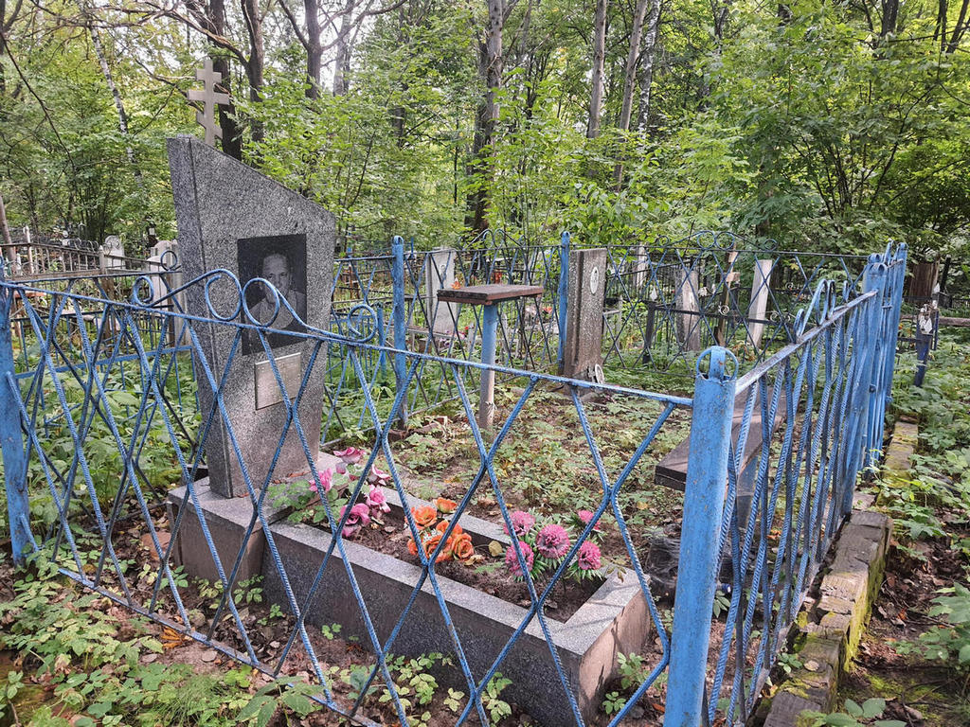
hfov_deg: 67.3
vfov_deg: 53.1
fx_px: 729
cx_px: 485
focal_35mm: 26
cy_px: 364
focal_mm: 4.32
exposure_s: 1/100
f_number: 1.7
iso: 125
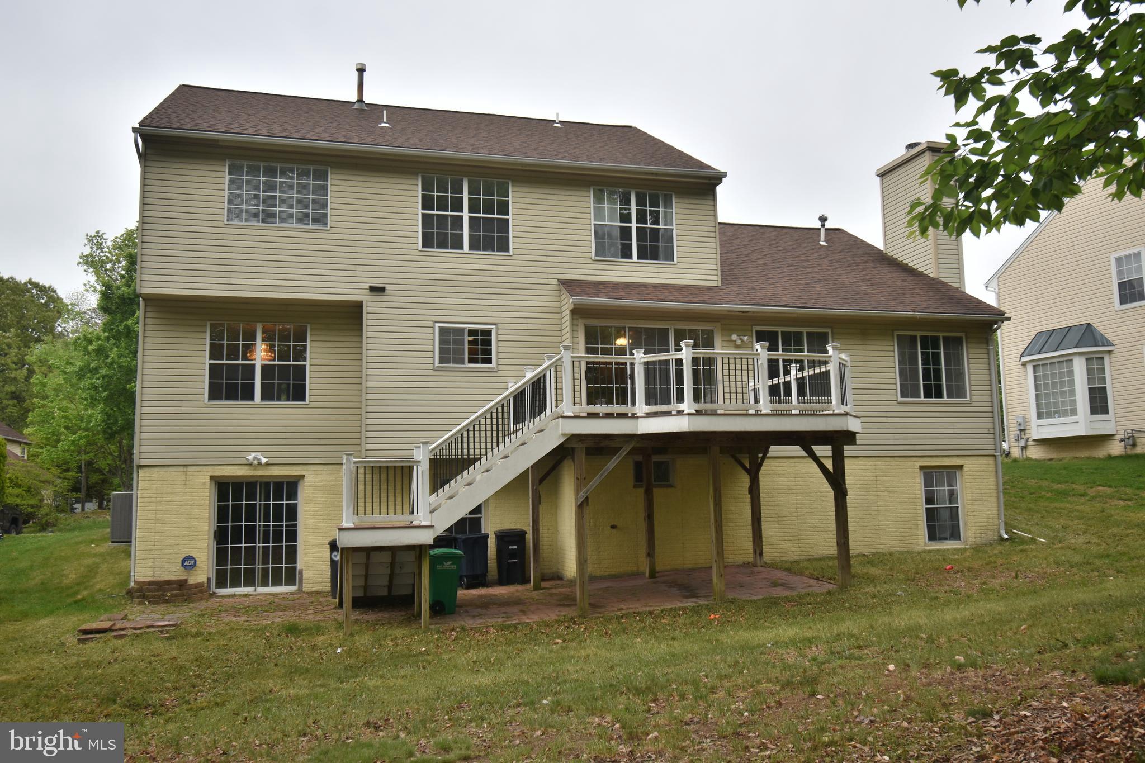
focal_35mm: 30
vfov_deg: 43.6
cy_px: 382
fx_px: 954
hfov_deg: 61.9
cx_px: 572
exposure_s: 1/200
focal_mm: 20
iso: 100
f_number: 5.6
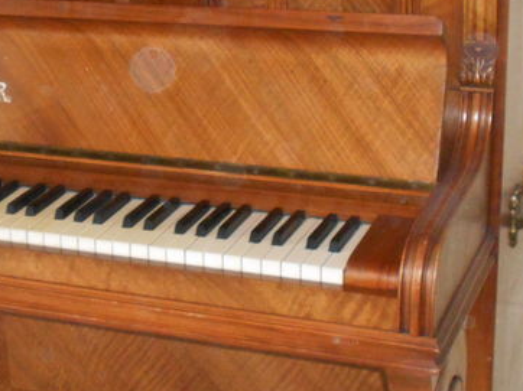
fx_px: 1419
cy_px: 219
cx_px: 42
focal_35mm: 94
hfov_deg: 20.4
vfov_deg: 15.7
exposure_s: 1/30
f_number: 3.6
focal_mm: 5.8
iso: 450
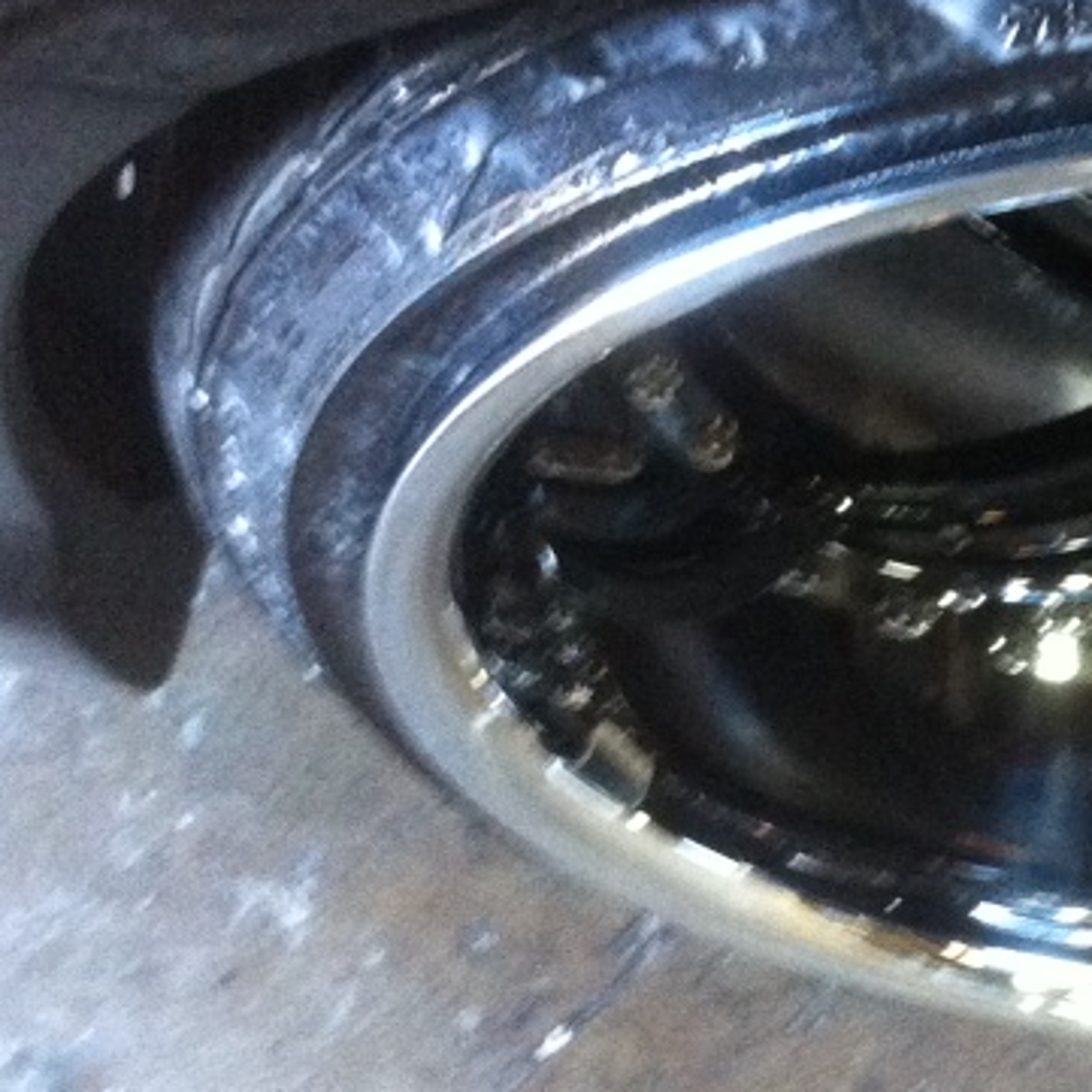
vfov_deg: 15.7
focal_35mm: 111
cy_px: 487
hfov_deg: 15.0
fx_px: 3962
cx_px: 1407
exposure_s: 1/15
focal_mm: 3.85
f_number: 2.8
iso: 400
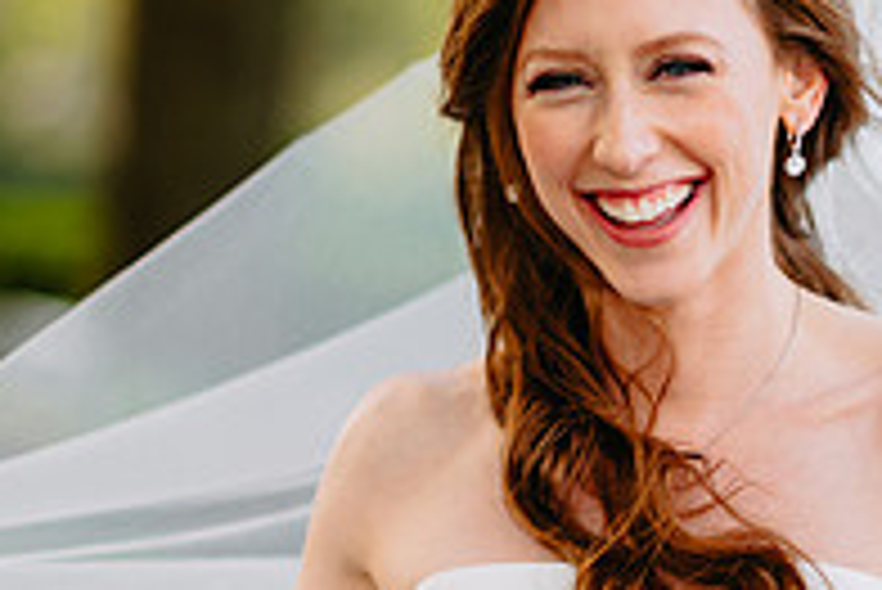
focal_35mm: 251
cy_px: 540
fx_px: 6154
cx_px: 716
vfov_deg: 5.5
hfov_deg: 8.2
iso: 100
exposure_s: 1/400
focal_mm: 85
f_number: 2
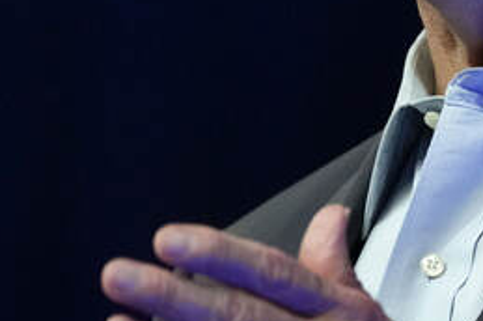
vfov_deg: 1.7
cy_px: -16
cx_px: 373
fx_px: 10934
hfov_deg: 2.5
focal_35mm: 816
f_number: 5.6
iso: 4000
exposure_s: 1/250
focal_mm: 206
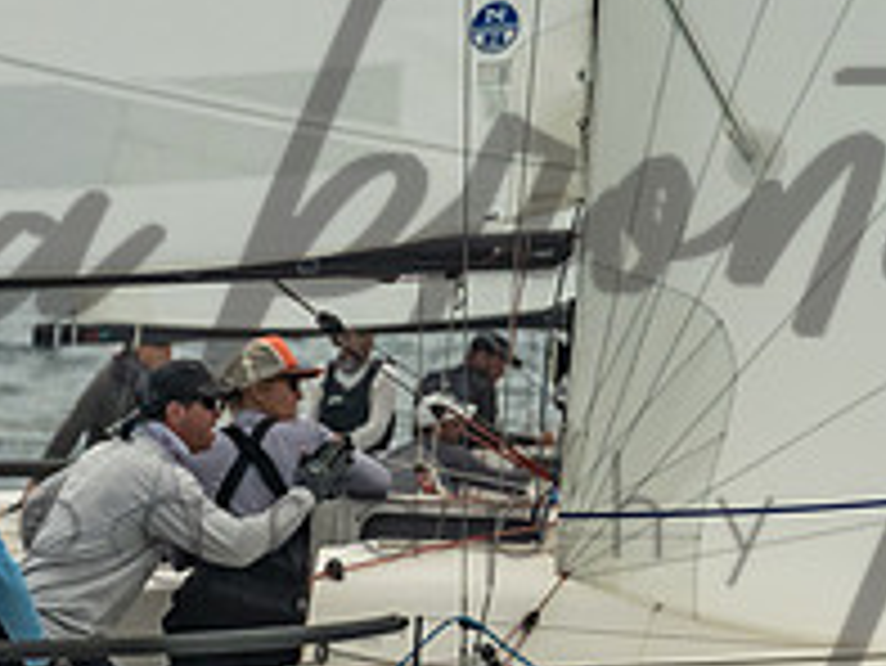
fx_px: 22128
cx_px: 239
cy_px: -53
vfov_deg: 1.7
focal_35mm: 864
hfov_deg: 2.3
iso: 800
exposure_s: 1/2500
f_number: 9
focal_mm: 200
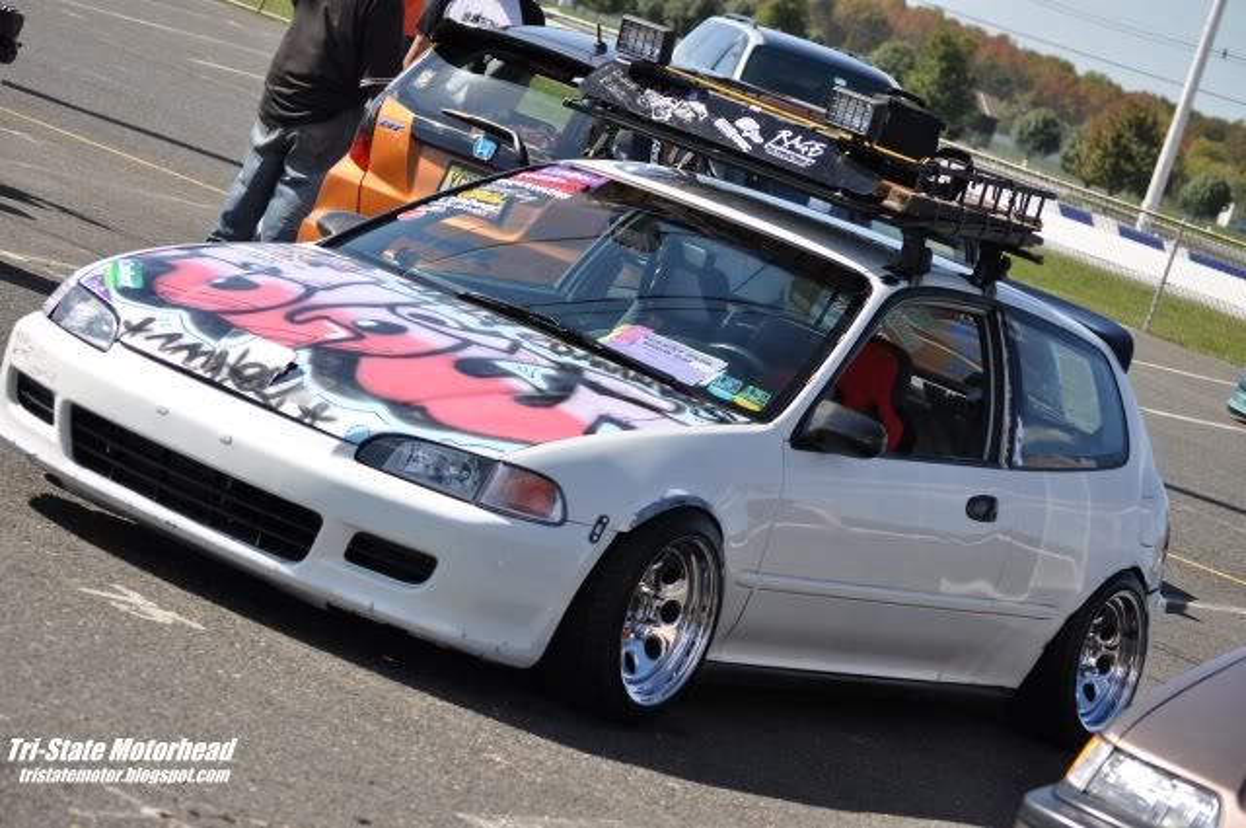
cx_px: 623
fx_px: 4252
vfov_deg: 11.1
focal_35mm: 123
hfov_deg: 16.7
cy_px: 414
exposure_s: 1/1600
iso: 400
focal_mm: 82
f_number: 5.6
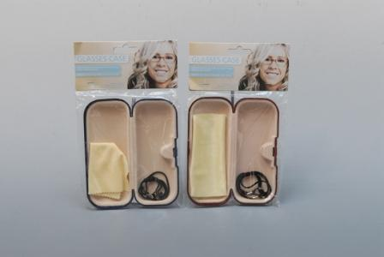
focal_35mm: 68
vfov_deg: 20.2
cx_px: 192
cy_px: 128
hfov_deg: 29.8
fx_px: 721
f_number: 11
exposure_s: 1/10
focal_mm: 45
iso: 400
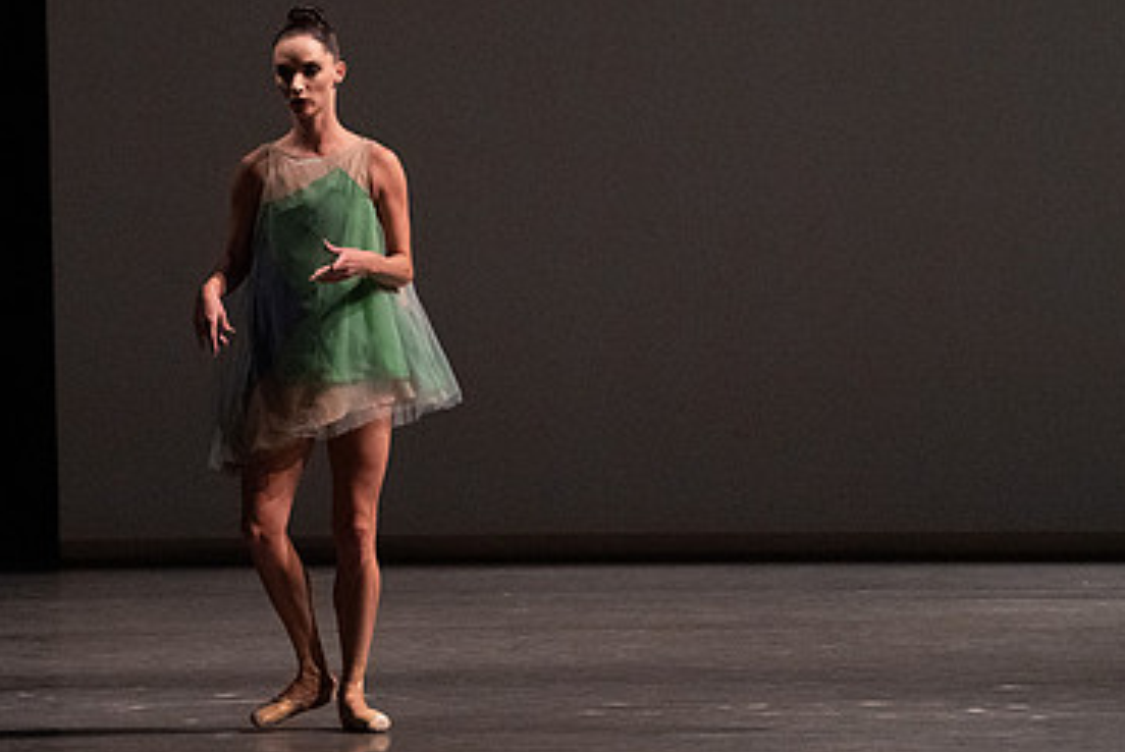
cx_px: 364
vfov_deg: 4.4
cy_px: 246
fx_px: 9851
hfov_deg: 6.5
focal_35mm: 315
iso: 16000
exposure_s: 1/400
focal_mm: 200
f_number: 6.3
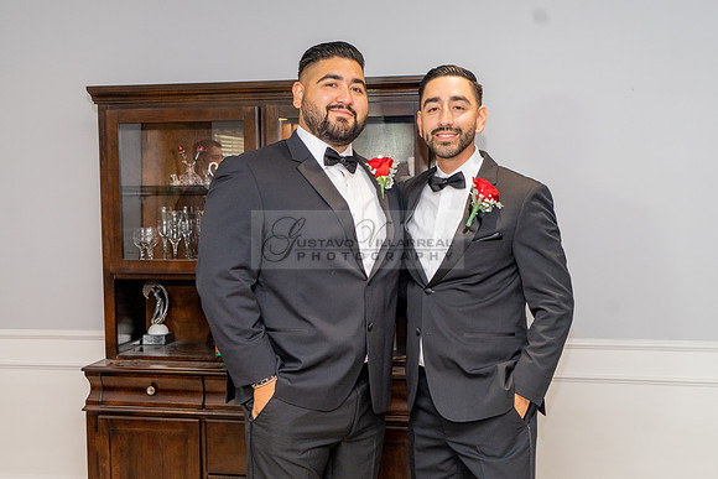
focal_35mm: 44
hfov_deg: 44.2
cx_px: 347
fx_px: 883
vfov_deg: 30.3
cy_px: 279
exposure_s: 1/160
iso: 640
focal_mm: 38
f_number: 4
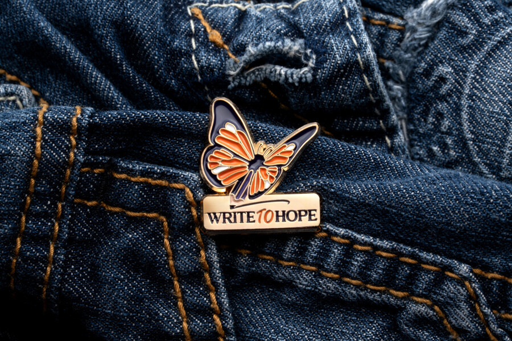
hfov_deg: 22.6
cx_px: 256
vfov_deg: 15.2
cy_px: 170
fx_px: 1280
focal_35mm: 90
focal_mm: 90
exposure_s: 1/8
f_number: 22
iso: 200
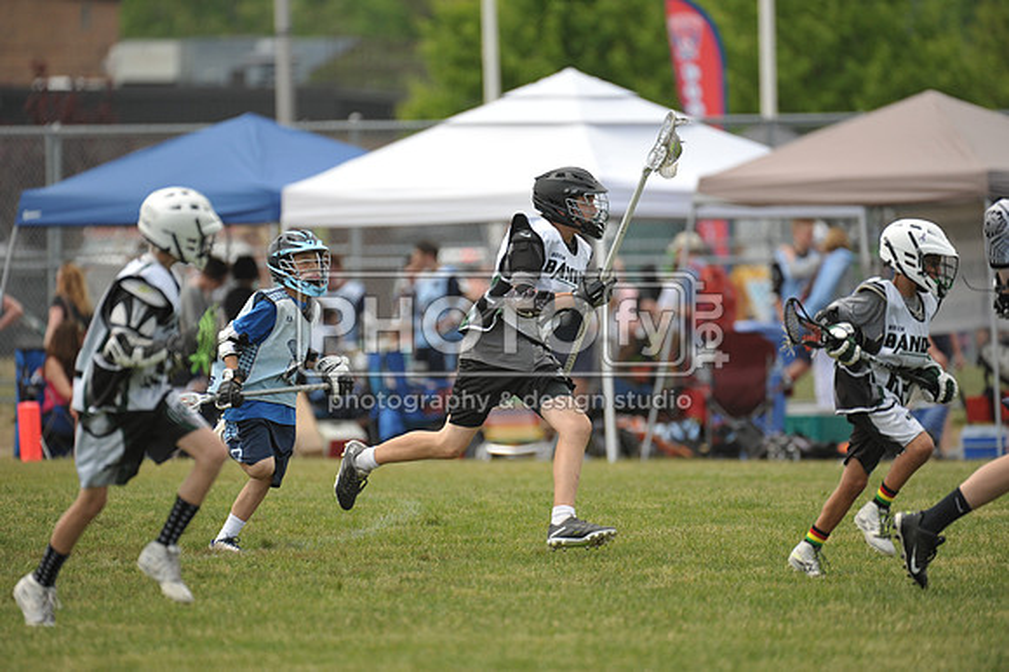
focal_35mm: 400
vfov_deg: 3.4
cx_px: 504
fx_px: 11204
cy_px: 336
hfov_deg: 5.2
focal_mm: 400
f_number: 4
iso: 800
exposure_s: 1/2500
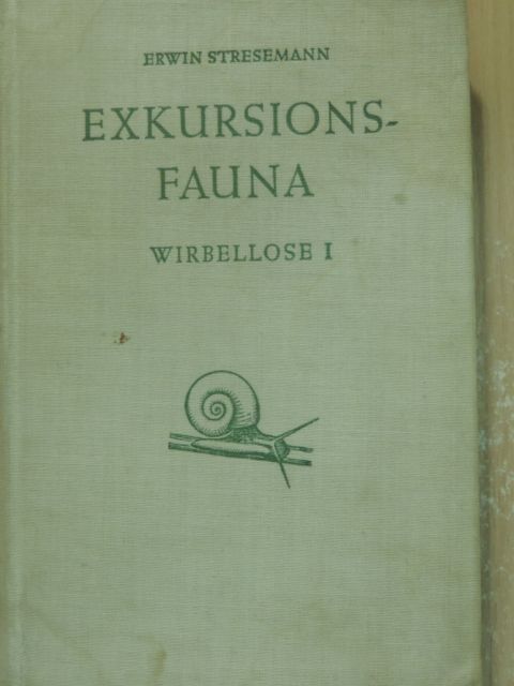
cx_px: 257
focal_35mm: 70
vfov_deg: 27.8
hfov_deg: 21.0
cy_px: 343
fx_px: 1386
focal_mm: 12.4
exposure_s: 1/60
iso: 800
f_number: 3.9
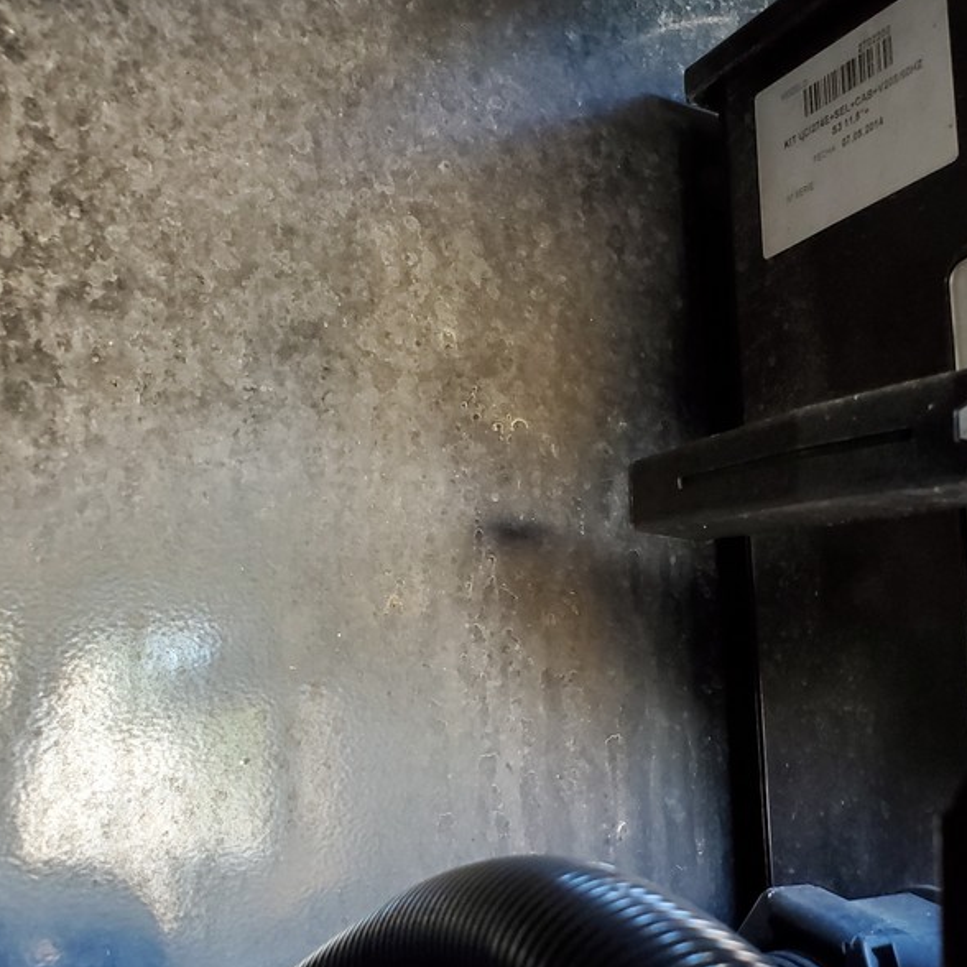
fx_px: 1264
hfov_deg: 40.2
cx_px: 775
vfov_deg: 41.5
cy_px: 615
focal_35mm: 40
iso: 640
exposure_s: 1/30
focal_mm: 4.3
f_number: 2.4
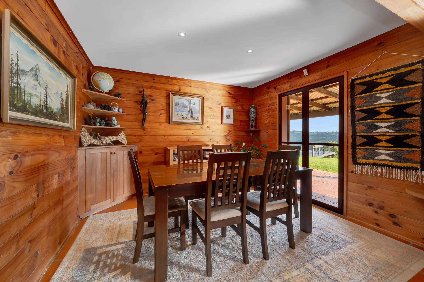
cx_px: 212
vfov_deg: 81.1
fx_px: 165
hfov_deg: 104.3
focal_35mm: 14
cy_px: 141
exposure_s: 1/13
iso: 400
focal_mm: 14
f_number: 14
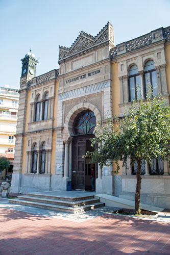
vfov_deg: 65.5
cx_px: 85
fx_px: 198
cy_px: 128
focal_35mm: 28
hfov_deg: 46.4
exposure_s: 1/320
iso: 200
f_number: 2.8
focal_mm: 28
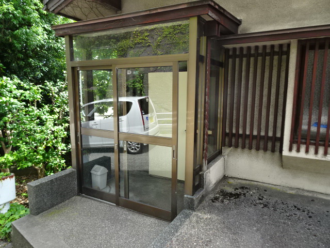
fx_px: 229
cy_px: 124
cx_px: 165
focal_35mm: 24
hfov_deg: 71.6
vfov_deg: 56.8
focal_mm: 4.1
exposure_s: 1/250
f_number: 3.5
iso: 160
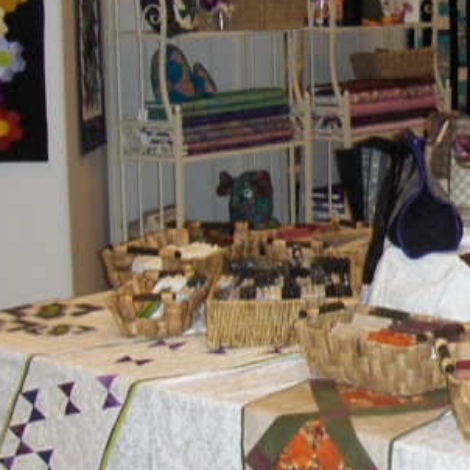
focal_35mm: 101
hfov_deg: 16.5
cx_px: 566
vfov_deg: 17.2
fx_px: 1551
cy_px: 219
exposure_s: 1/60
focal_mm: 7.4
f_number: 3.6
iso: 100
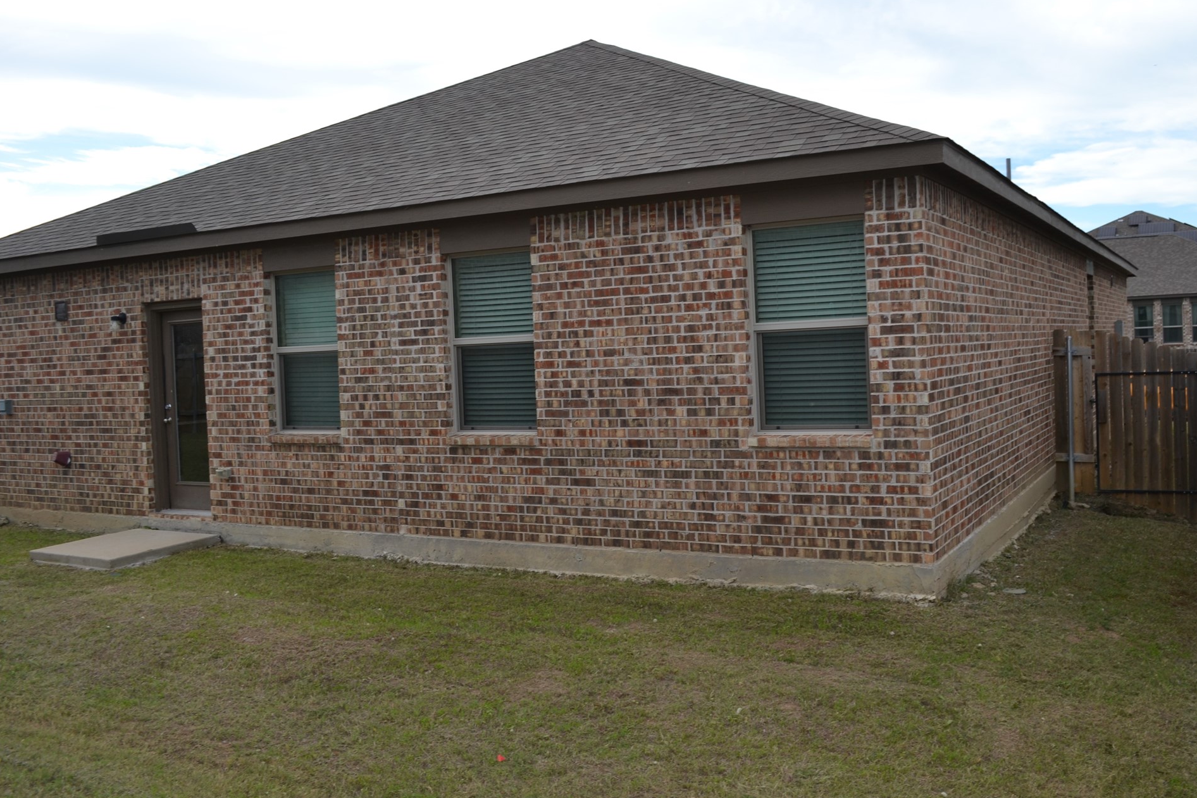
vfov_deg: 42.3
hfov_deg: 60.2
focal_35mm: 31
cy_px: 359
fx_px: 1031
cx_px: 655
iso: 100
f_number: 5.6
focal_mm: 18
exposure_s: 1/200
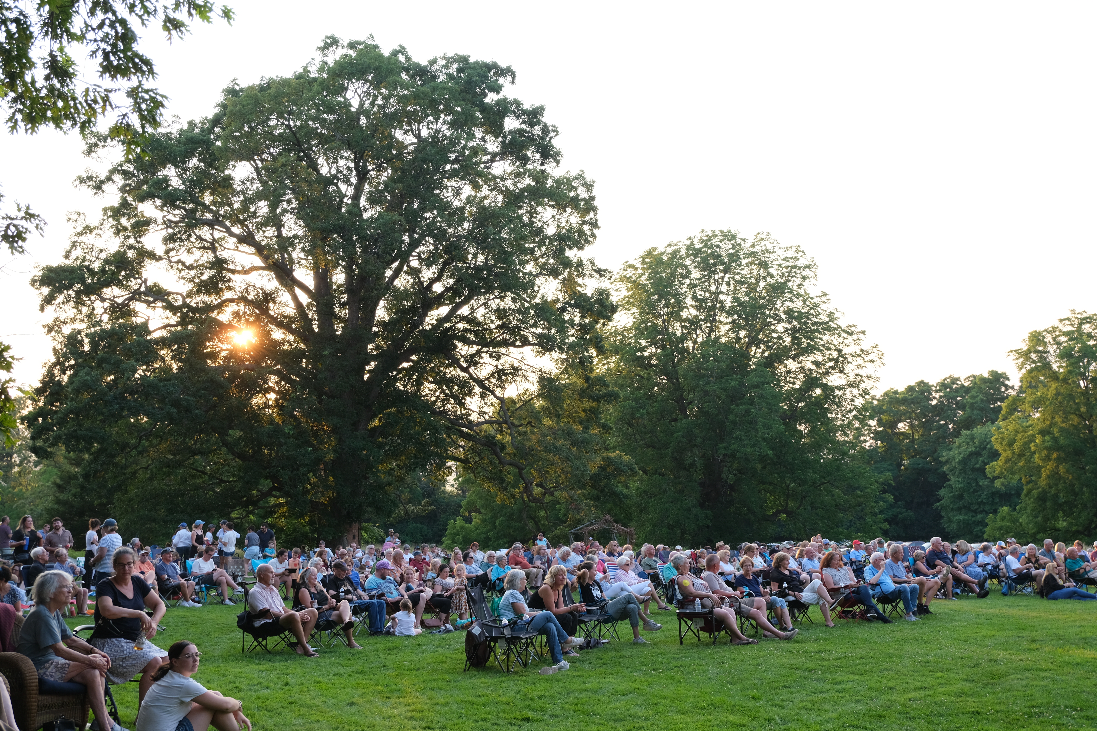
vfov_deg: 33.4
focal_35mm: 40
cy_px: 366
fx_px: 1219
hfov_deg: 48.5
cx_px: 548
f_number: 4.4
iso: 320
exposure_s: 1/100
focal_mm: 26.4
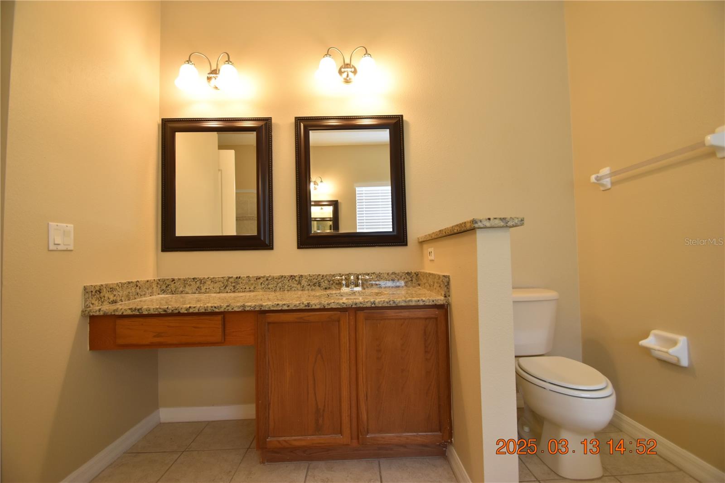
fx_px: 302
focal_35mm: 15
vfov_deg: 77.3
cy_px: 242
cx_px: 362
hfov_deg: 100.4
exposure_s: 1/60
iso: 450
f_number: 4
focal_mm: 10
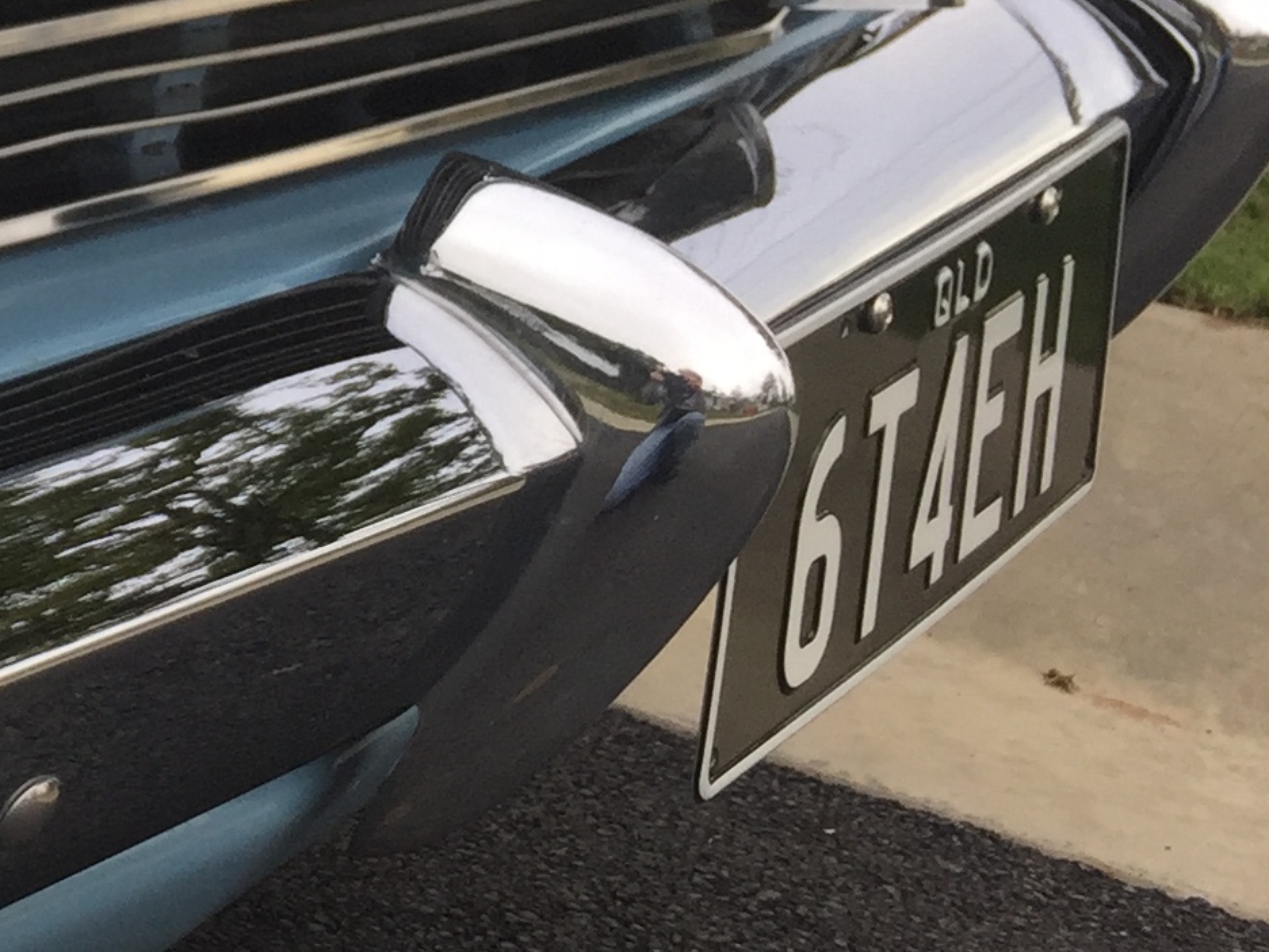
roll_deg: -3.7
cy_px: 42
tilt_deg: -16.5
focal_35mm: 101
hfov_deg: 16.9
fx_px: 3703
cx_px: -819
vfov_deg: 14.5
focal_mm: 4.15
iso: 32
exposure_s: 1/133
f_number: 2.2
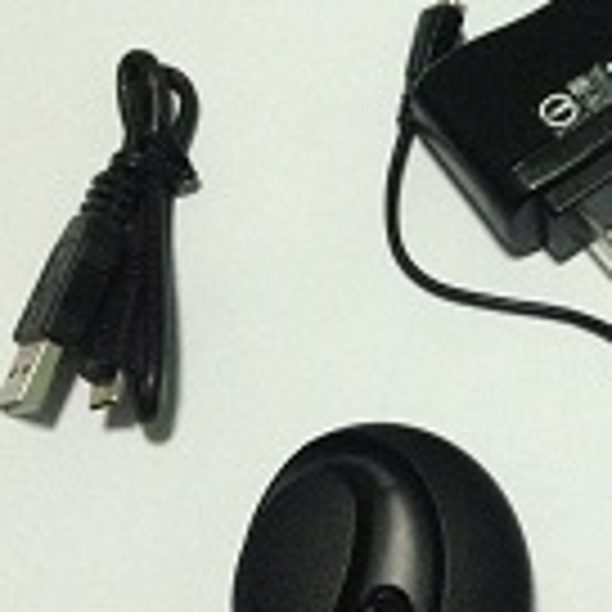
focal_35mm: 91
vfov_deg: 19.1
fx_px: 1820
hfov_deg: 18.4
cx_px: 662
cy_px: 306
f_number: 2.4
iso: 250
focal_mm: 4.28
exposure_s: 1/20
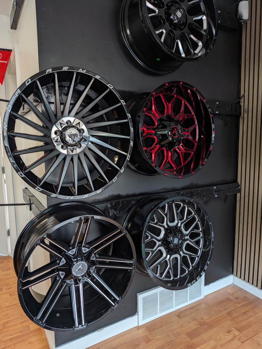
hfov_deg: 56.8
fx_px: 242
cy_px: 174
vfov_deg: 71.6
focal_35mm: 24
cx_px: 131
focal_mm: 4.53
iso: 35
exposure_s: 1/30.8
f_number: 1.7
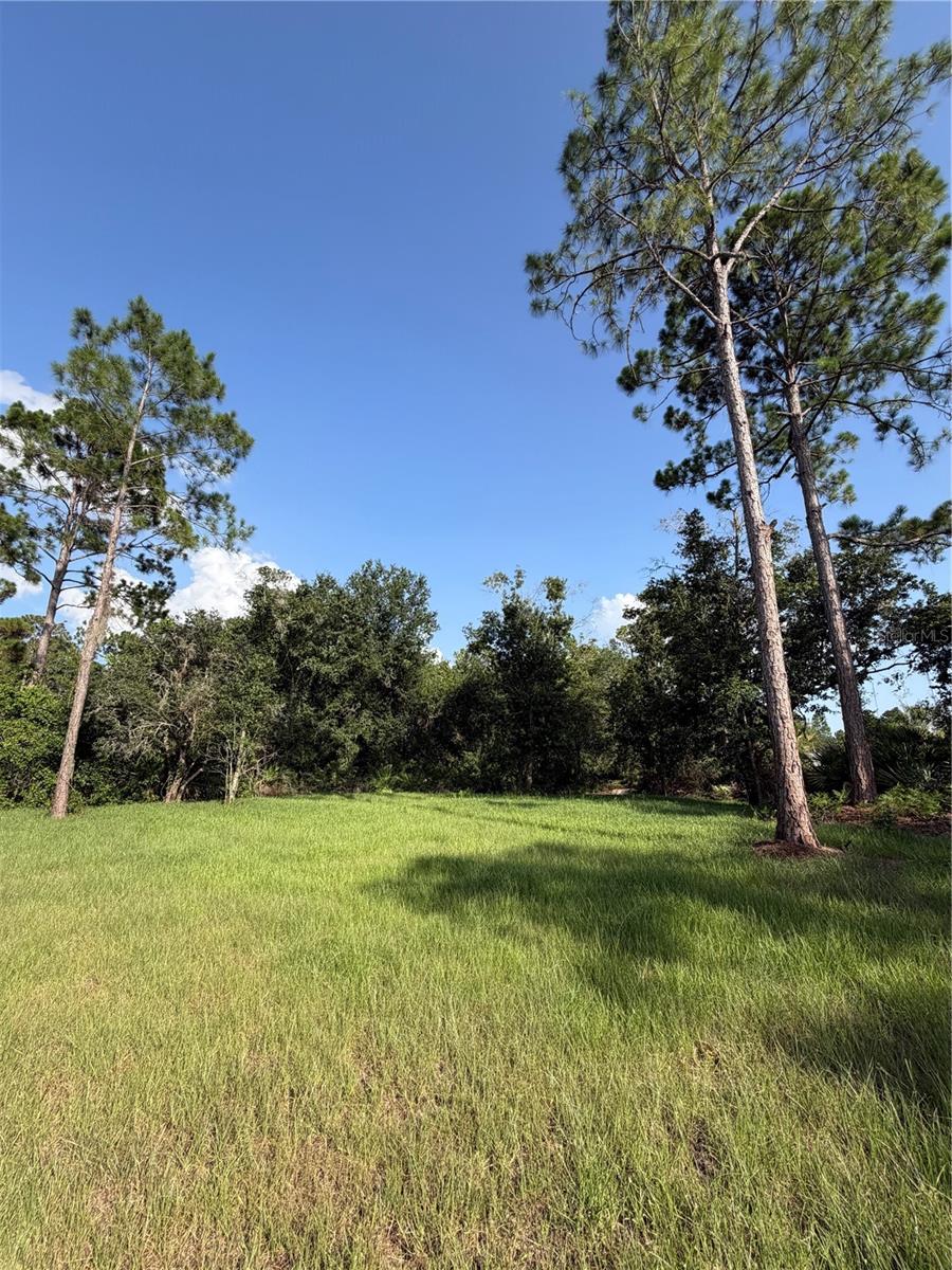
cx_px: 476
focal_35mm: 14
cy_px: 635
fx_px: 513
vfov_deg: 102.1
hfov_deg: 85.7
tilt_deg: +14.6
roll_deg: -1.5
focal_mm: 2.22
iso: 40
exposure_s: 1/770
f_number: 2.2
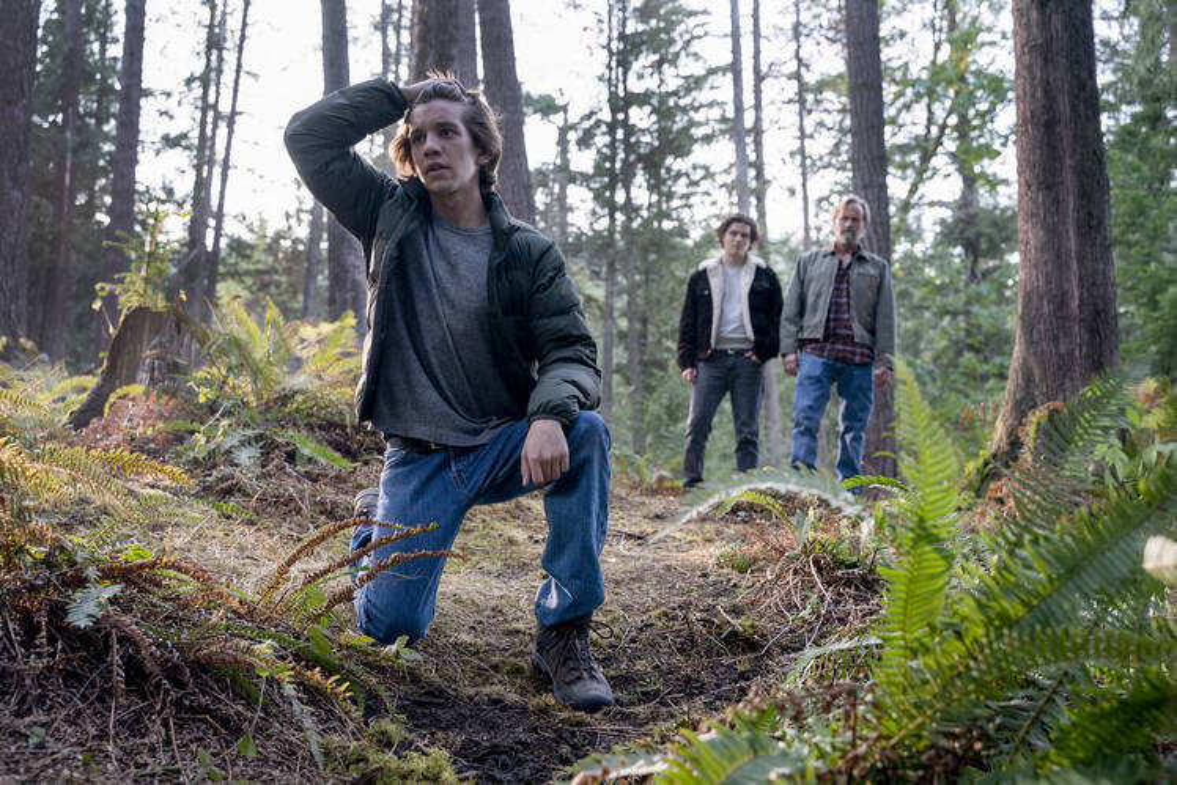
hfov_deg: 50.7
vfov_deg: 35.1
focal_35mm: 38
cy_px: 392
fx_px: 1243
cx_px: 588
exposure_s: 1/250
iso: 800
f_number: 4
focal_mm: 38
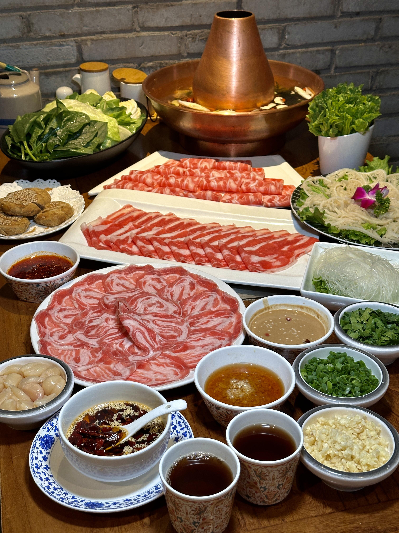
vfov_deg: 39.7
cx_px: 200
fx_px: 738
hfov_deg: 30.3
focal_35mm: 48
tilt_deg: -30.3
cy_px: 266
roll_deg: +0.0
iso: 80
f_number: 1.78
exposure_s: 1/50
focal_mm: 6.86
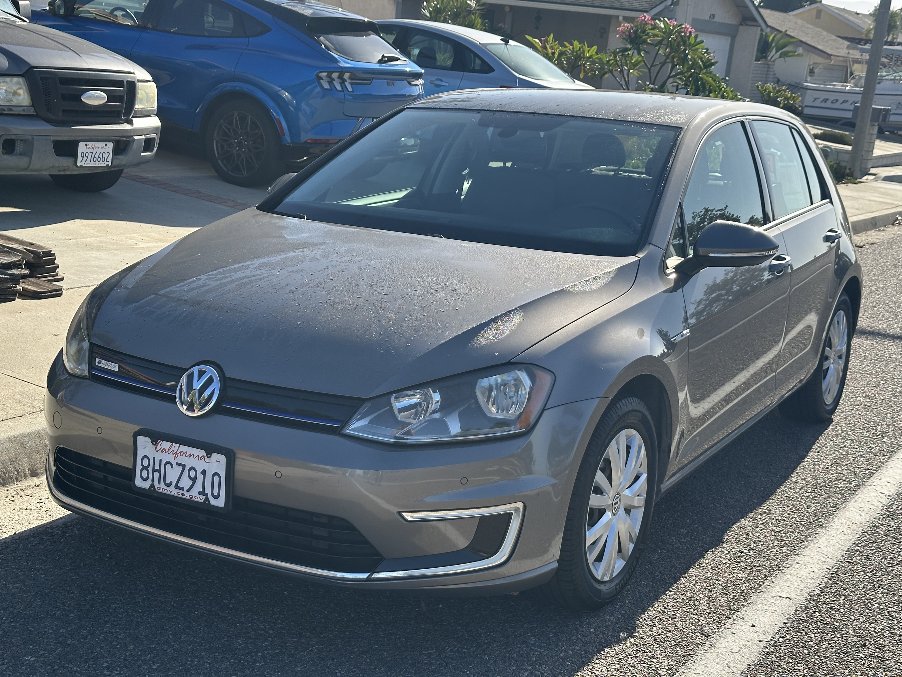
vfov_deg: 30.3
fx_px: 1251
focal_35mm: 48
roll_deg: -6.1
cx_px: 451
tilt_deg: -13.5
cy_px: 338
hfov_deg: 39.7
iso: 64
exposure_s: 1/2469
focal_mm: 6.86
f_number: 1.78
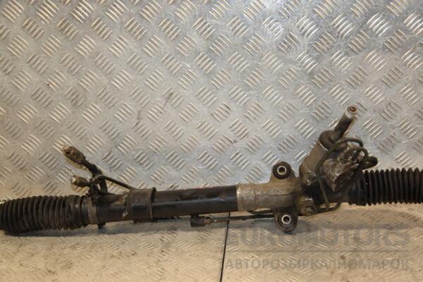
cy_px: 141
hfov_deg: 31.9
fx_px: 740
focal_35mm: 63
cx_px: 212
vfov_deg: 21.6
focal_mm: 42
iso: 800
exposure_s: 1/160
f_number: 4.8
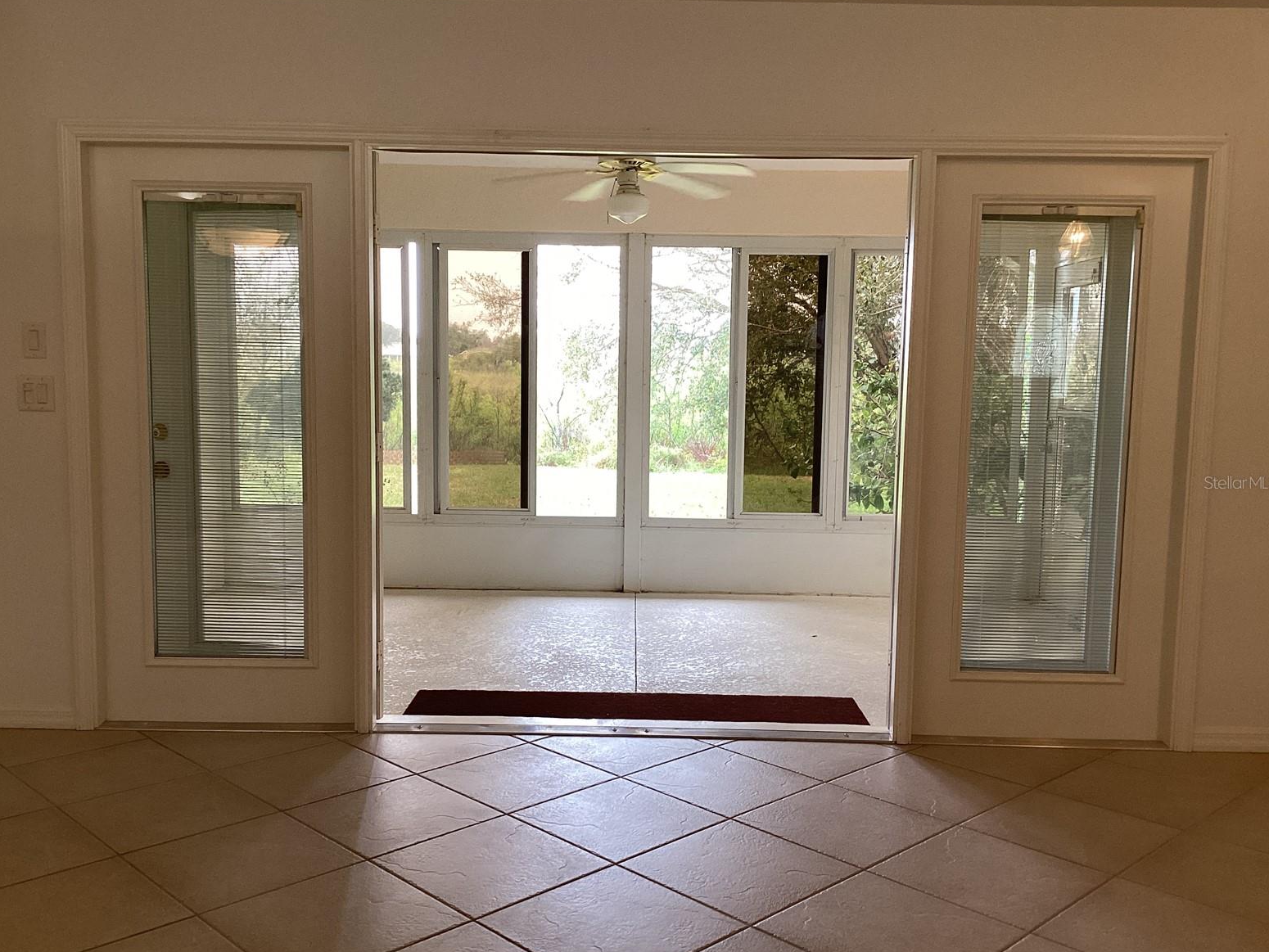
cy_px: 482
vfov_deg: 44.2
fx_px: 1173
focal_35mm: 32
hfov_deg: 56.8
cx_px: 626
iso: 80
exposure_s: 1/50
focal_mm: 3.3
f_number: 2.4
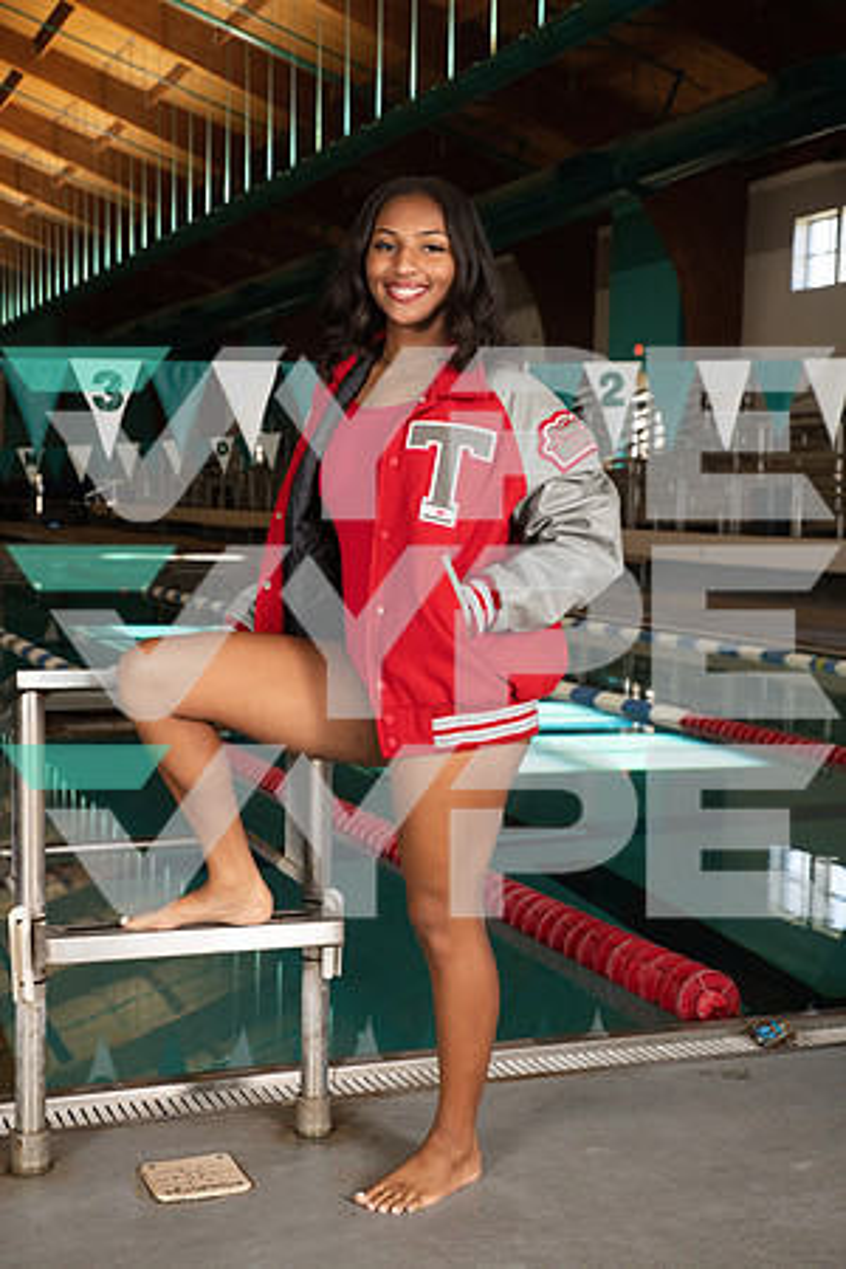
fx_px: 1833
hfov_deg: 26.0
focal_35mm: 52
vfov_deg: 38.2
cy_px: 634
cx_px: 423
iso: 800
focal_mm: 52
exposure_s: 1/250
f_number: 7.1
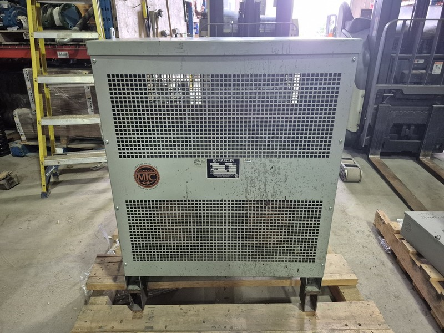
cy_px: 166
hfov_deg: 73.9
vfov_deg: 58.9
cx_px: 222
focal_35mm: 23
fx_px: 295
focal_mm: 5.4
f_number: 1.8
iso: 1250
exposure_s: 1/60
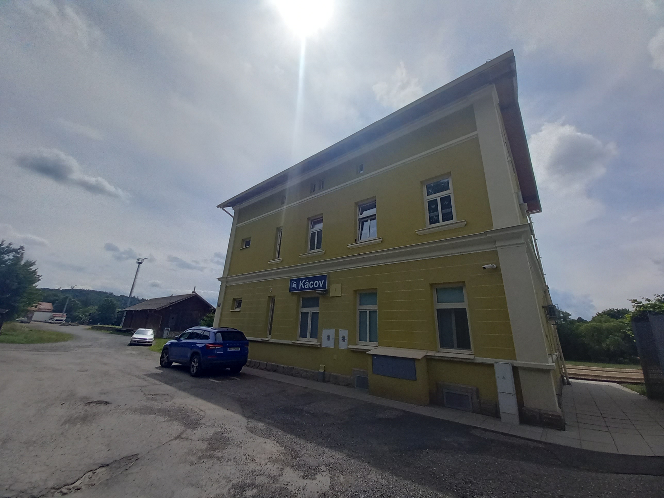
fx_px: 249
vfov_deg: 89.9
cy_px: 249
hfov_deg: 106.2
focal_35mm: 13
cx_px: 332
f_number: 2.2
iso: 40
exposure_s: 1/2105
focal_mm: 1.13
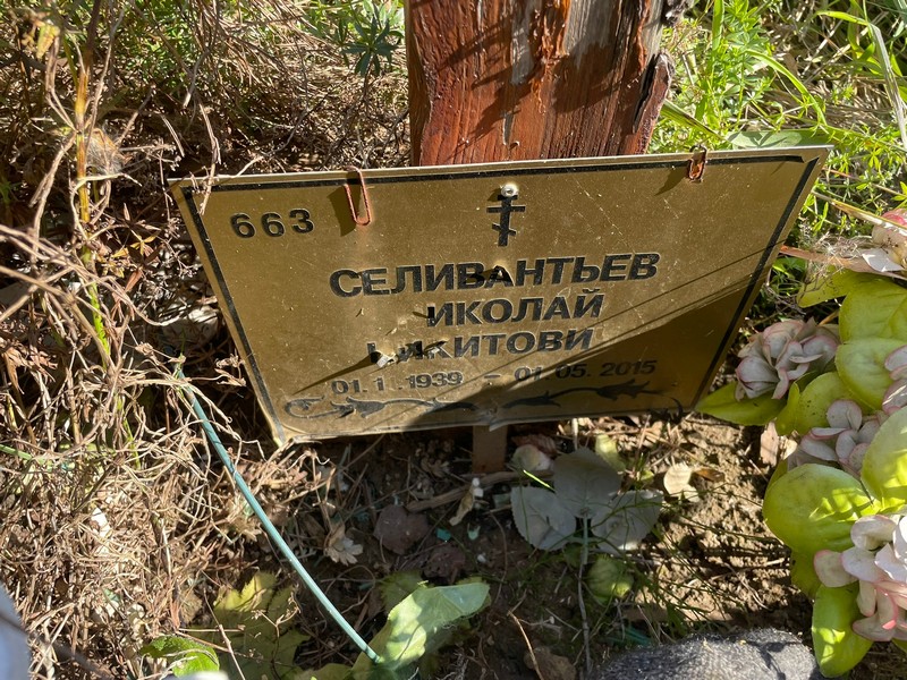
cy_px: 340
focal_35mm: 26
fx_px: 681
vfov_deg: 53.1
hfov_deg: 67.3
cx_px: 454
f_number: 1.6
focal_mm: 4.2
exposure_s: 1/458
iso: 32
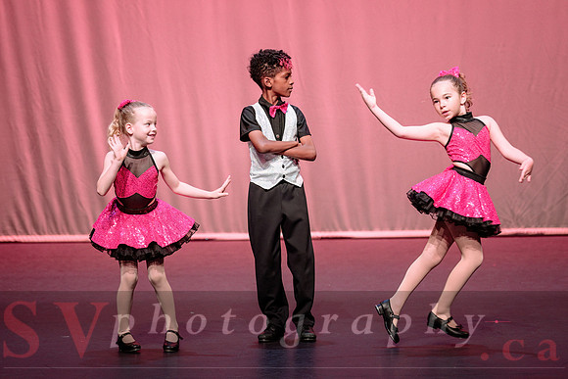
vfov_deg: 6.0
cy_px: 153
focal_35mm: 229
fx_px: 3620
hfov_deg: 9.0
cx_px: 284
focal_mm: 175
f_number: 2.8
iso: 1250
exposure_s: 1/400
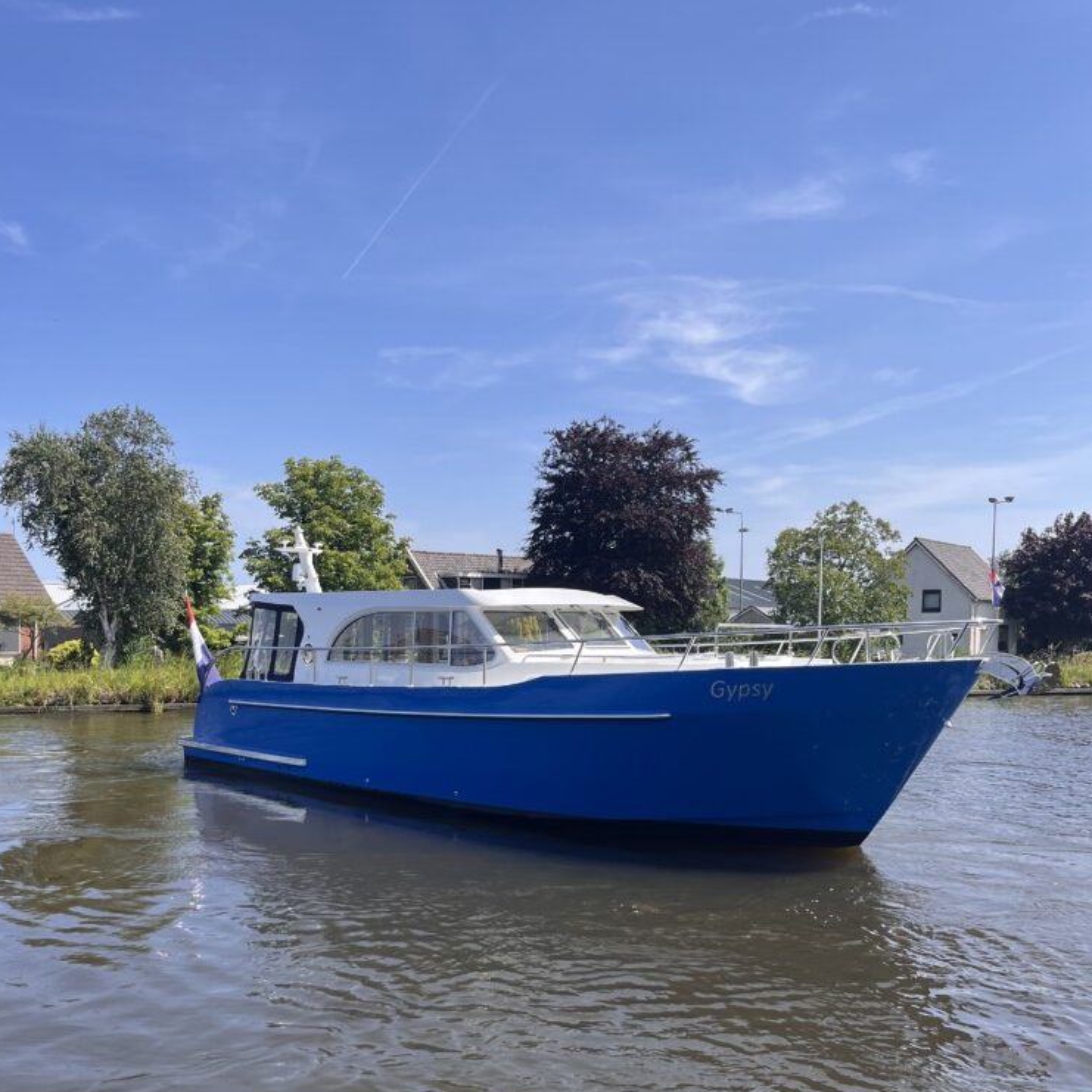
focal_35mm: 31
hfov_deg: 52.5
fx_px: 1106
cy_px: 688
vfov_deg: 51.9
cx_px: 547
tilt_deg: -2.6
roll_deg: +0.1
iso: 50
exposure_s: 1/2755
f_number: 1.6
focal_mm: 5.1
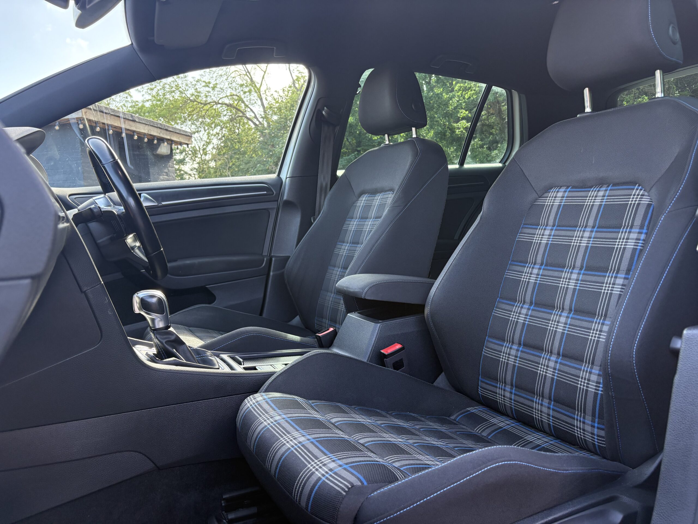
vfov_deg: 53.1
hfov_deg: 67.3
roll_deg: +2.3
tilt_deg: -4.5
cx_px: 349
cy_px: 262
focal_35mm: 26
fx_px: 524
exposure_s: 1/151
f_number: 1.6
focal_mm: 5.96
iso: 125
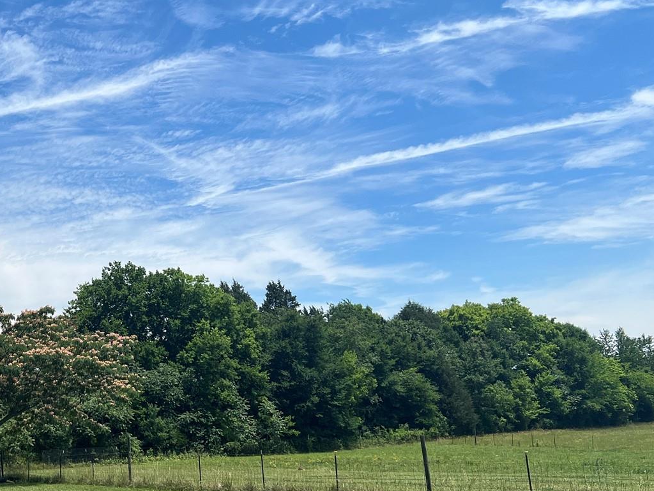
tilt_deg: +8.9
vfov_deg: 28.0
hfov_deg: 34.4
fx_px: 982
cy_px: 296
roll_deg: +3.5
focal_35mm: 52
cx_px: 47
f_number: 1.5
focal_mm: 5.7
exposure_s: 1/5319
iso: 50
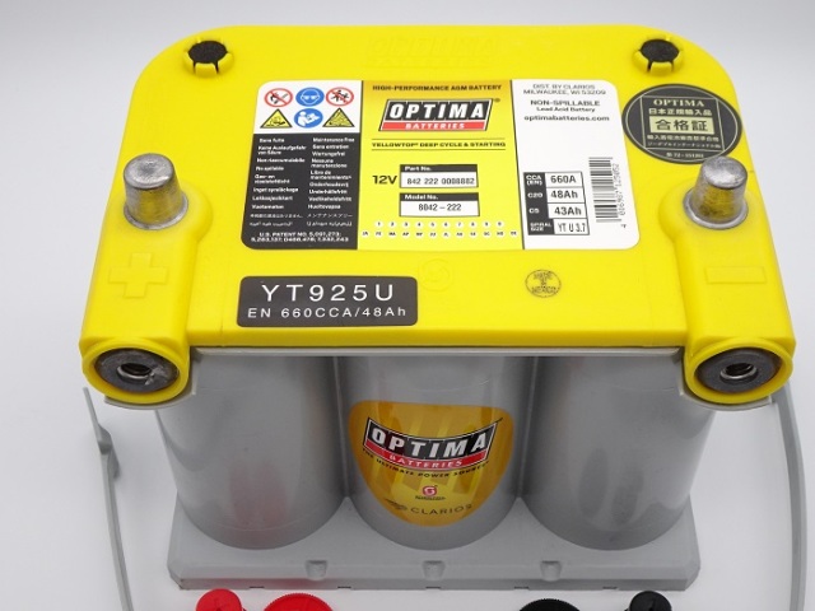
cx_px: 408
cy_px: 306
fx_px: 1177
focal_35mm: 50
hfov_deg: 38.2
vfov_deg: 29.1
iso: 160
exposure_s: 1/50
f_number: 4.5
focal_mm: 8.51
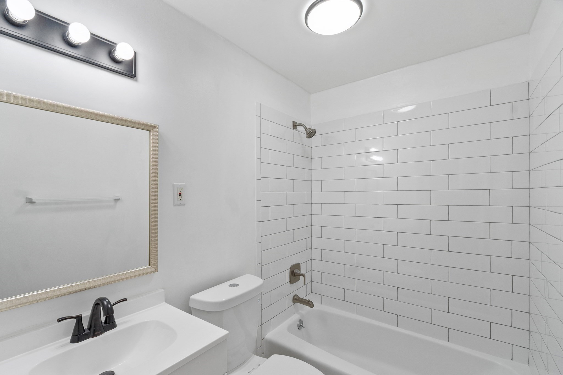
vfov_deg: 77.3
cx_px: 282
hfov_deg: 100.4
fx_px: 235
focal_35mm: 15
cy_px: 188
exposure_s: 1/4
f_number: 8
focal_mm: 10
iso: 320
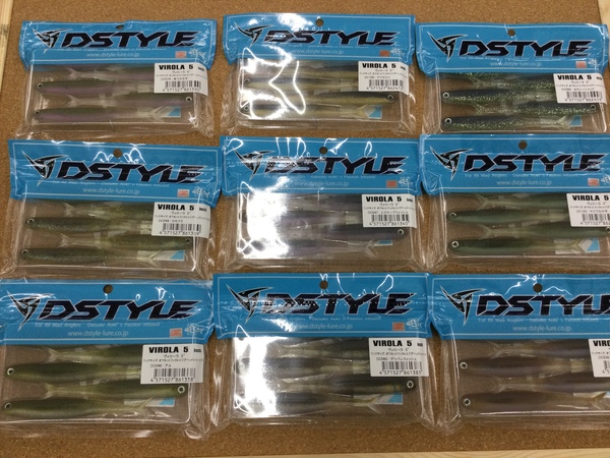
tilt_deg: -75.0
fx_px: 546
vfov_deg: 45.4
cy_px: 229
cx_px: 305
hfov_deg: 58.4
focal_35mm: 31
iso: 32
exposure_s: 1/40
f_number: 2.4
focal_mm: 3.3
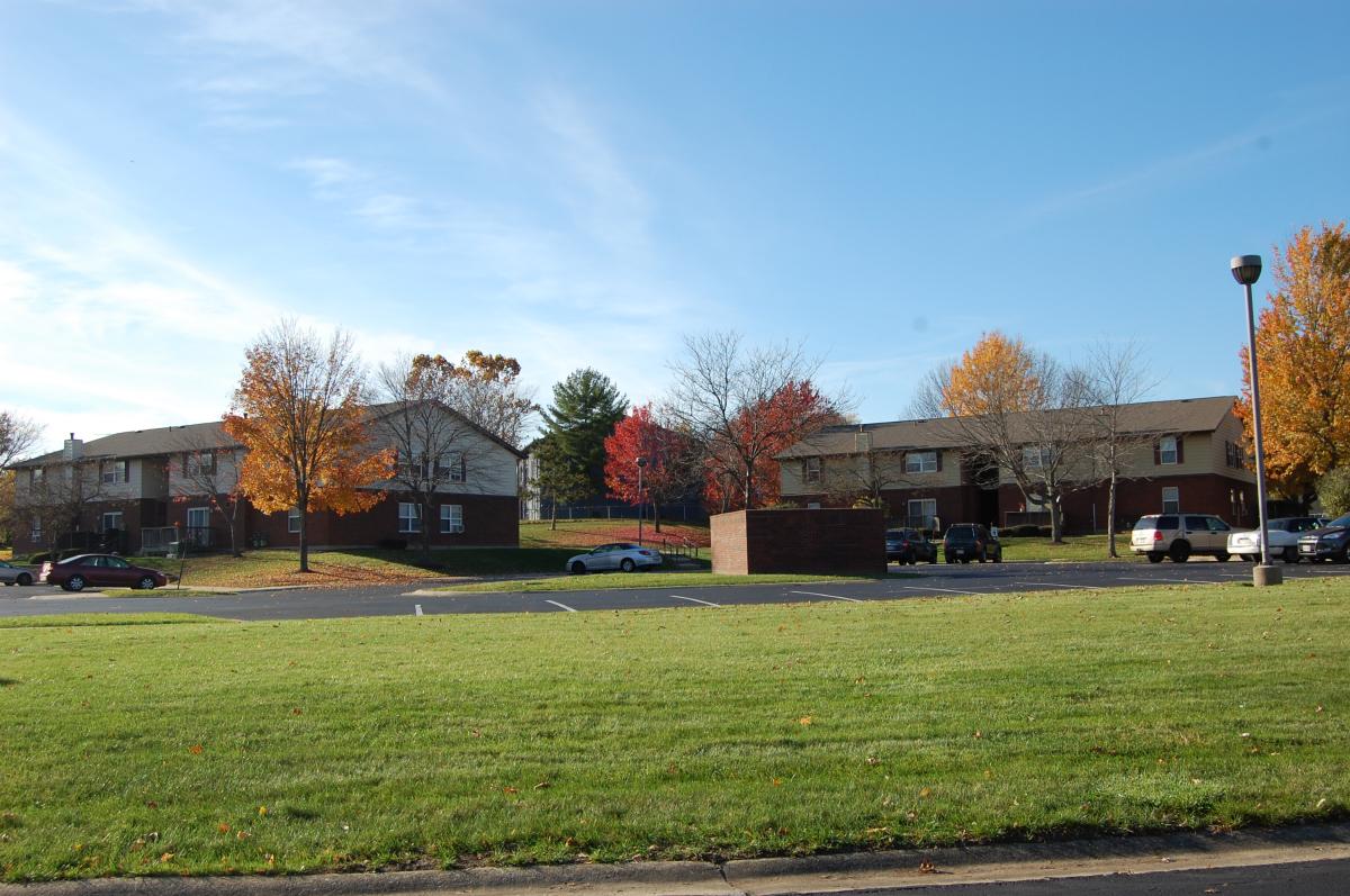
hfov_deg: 53.2
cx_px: 675
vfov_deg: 36.8
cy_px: 448
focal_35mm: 36
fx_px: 1348
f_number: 9
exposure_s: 1/250
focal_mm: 24
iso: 200
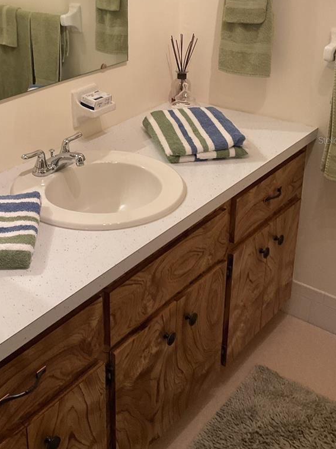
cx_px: 94
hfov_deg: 31.1
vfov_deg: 40.6
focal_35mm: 46
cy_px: 140
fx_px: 596
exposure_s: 1/60
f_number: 1.8
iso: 64
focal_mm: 3
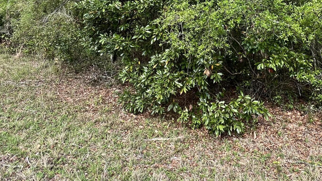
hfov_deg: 62.0
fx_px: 265
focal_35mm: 31
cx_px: 195
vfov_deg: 32.7
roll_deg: -1.7
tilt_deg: +7.5
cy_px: -22
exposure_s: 1/261
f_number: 1.8
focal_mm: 1.57
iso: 32
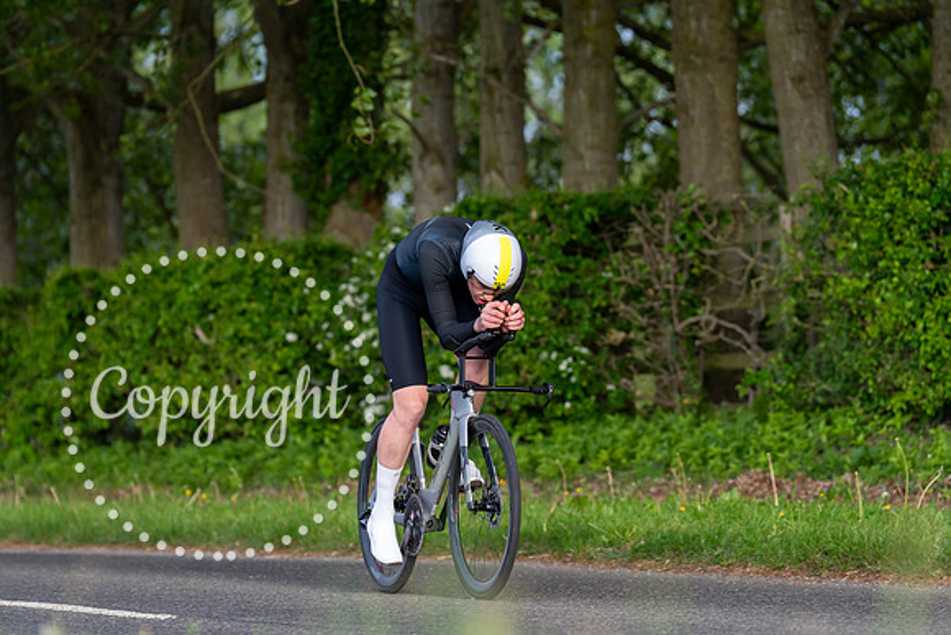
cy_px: 318
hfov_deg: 10.3
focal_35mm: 200
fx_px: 5284
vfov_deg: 6.9
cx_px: 476
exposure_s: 1/800
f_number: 4
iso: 1250
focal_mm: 200
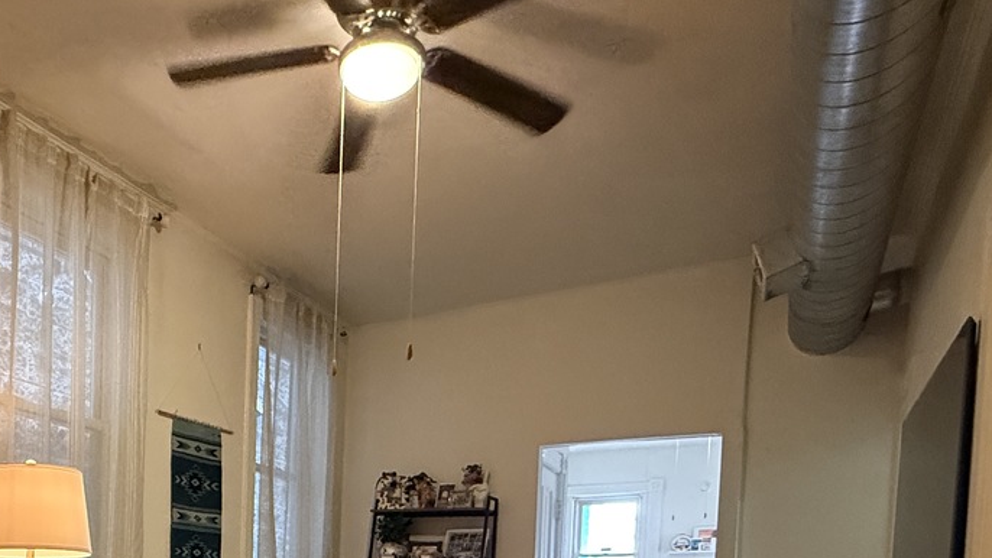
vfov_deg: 31.4
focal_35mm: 32
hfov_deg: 56.9
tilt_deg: -2.9
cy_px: 653
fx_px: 842
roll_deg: -2.0
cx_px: 210
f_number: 2.2
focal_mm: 2.22
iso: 800
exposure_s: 1/60
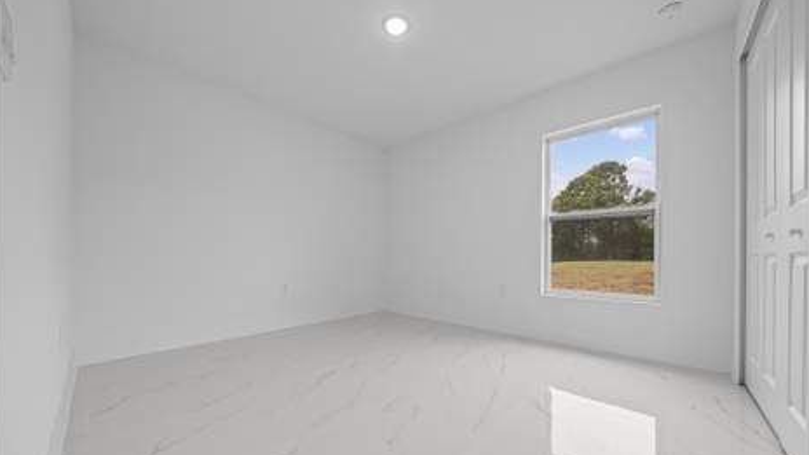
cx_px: 410
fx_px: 279
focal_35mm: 13
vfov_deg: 78.1
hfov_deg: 110.8
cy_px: 256
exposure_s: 1/40
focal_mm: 12
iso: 200
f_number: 9
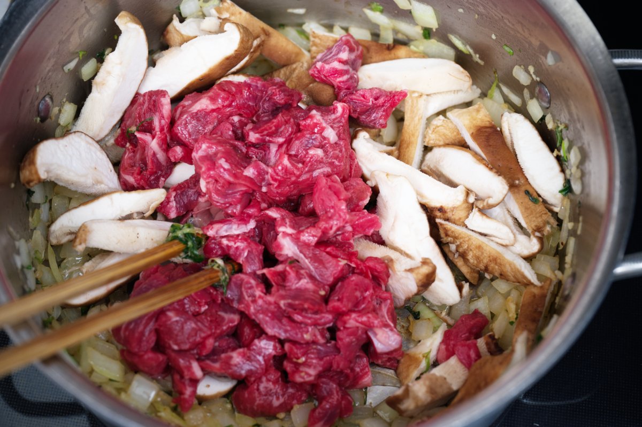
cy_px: 214
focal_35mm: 57
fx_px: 1016
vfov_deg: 23.8
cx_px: 321
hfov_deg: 35.1
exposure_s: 1/400
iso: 1000
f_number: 5.6
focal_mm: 57
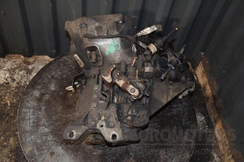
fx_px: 305
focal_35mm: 45
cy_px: 81
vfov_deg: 29.9
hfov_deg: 43.6
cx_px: 122
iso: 800
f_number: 5
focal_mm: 30
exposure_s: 1/60
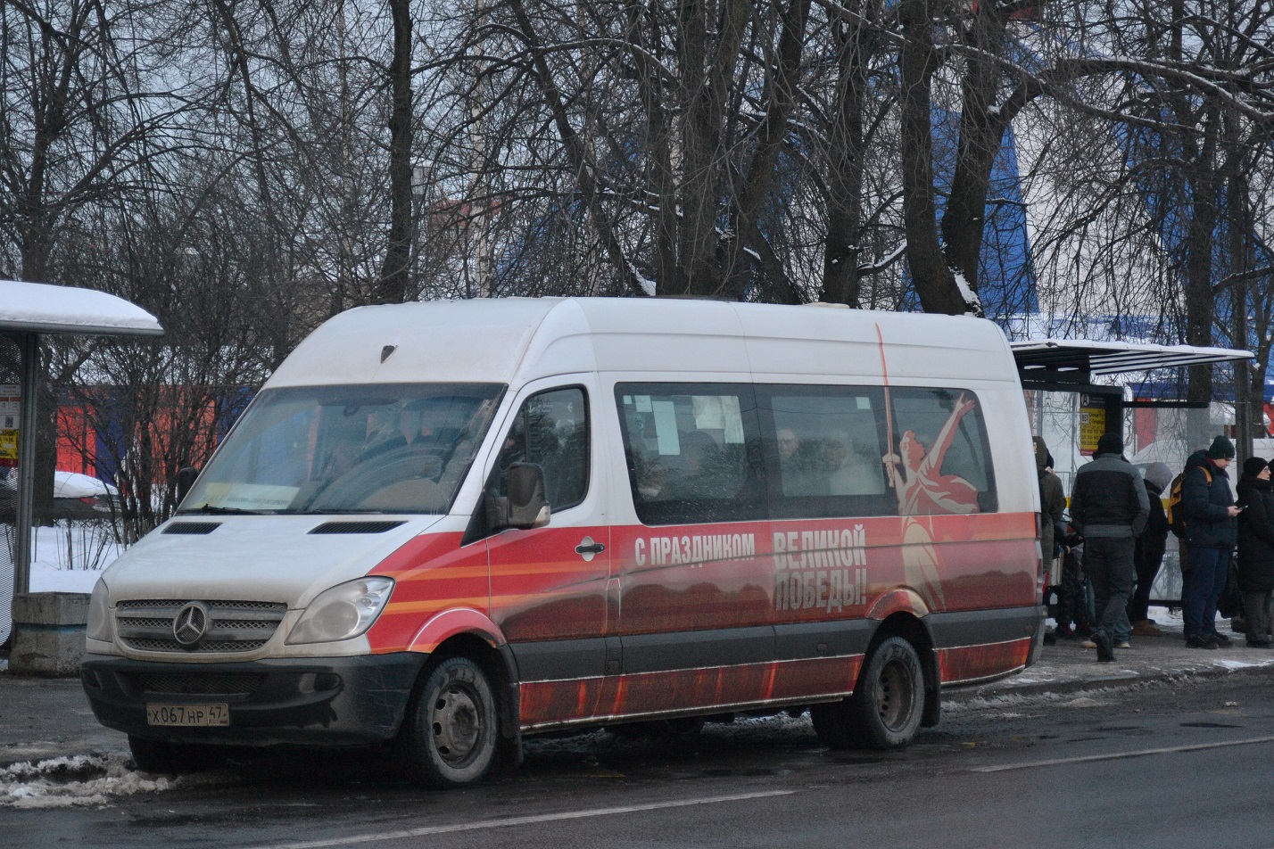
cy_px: 424
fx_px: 4246
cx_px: 637
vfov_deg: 11.4
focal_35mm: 120
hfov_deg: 17.1
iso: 400
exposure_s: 1/250
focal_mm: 80
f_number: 5.6
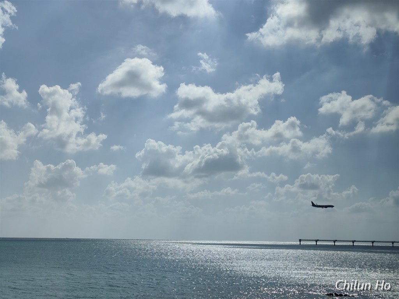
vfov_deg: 31.5
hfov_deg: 41.2
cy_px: 150
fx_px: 530
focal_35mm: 46
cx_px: 200
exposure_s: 1/301
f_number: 1.7
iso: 50
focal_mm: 6.07
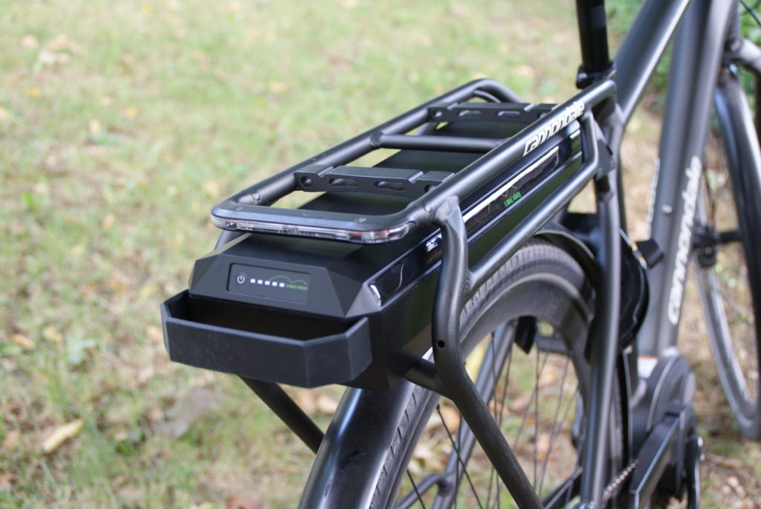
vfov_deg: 29.9
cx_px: 380
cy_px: 254
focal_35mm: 45
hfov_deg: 43.6
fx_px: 952
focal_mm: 30
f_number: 4
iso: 250
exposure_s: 1/50
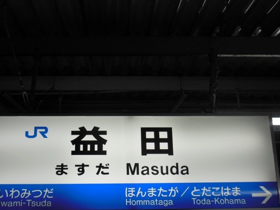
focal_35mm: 57
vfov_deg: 25.4
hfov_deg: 33.7
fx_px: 461
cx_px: 124
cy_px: 153
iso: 125
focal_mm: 6.9
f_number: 4.1
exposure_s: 1/100
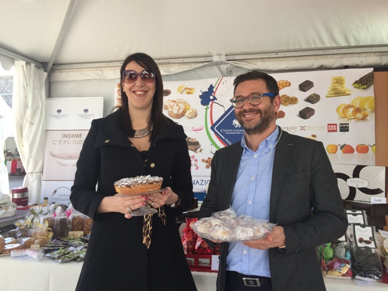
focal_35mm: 29
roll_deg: -2.5
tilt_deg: +0.7
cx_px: 194
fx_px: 325
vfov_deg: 48.2
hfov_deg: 61.7
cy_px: 146
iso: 32
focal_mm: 4.15
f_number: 2.2
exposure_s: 1/356
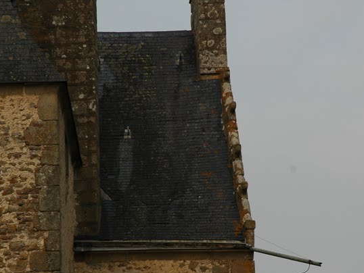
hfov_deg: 10.3
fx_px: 2020
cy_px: 181
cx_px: 189
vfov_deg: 7.7
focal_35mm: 192
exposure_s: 1/200
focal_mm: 70
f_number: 10
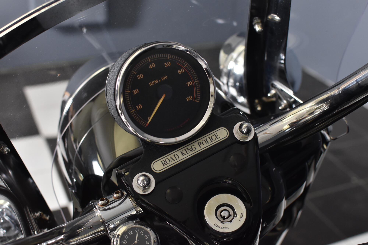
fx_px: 537
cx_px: 184
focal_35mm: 52
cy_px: 122
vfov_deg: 25.7
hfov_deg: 37.9
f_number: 4.5
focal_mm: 35
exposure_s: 1/160
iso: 800
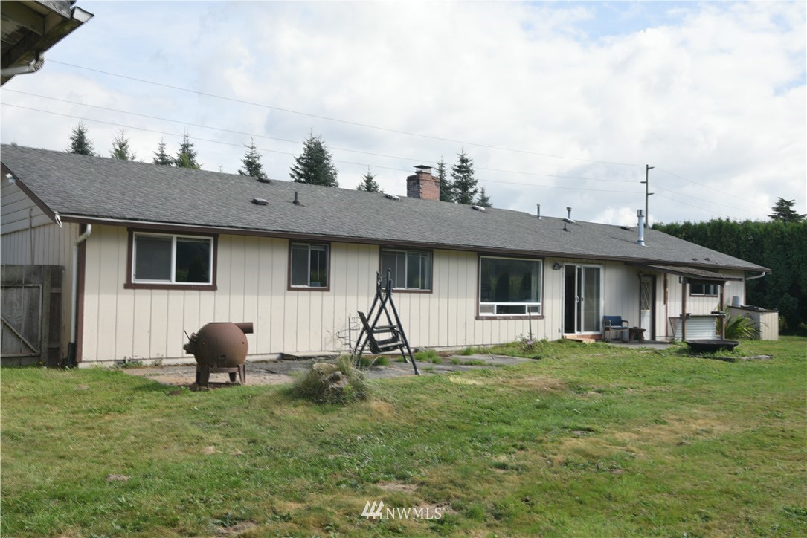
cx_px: 404
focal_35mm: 35
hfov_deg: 54.4
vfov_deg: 37.9
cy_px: 269
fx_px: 785
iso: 800
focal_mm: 35
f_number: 14
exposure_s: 1/800
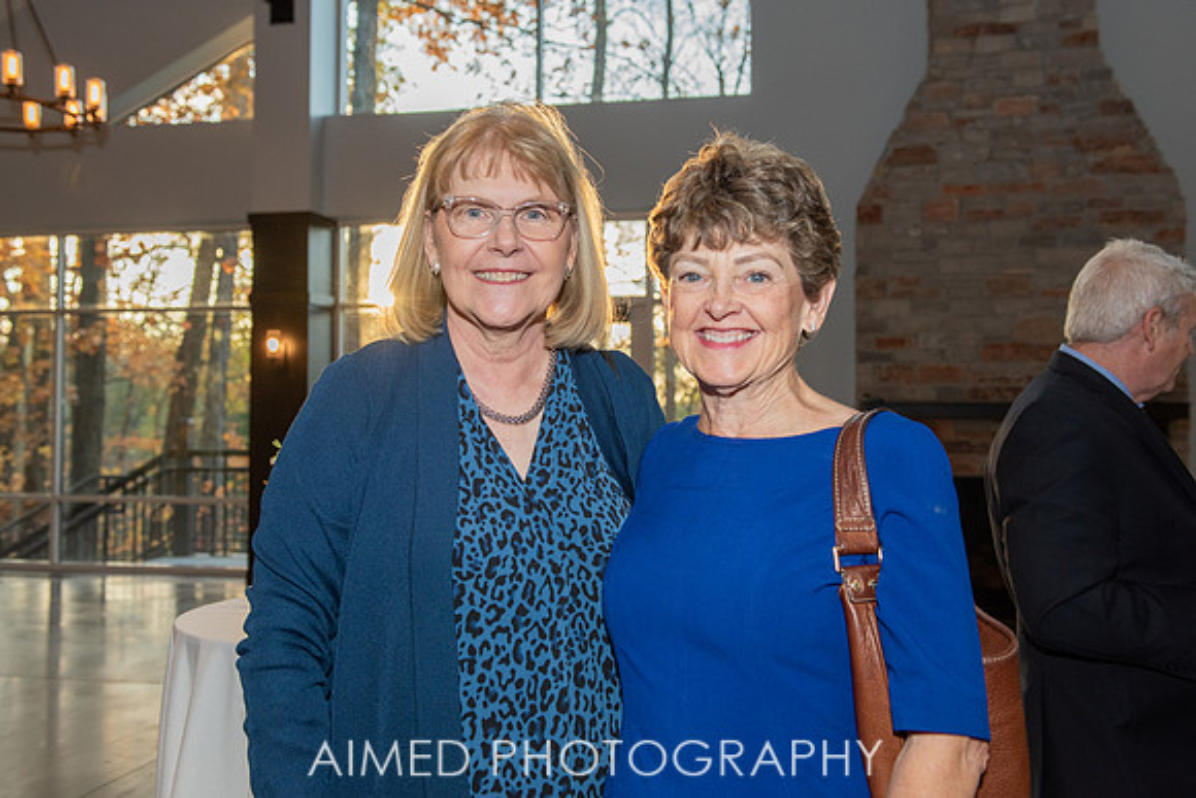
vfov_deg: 36.2
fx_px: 1222
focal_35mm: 37
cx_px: 598
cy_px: 380
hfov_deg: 52.1
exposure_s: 1/250
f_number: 4
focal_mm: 34
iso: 640
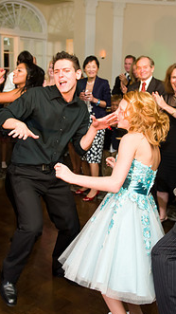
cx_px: 90
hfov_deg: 27.1
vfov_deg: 46.4
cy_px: 153
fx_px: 365
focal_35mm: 44
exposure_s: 1/125
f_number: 3.2
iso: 1600
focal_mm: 24
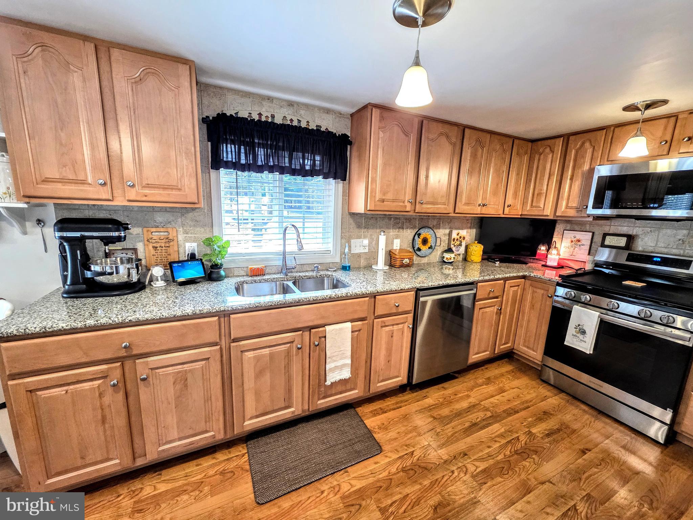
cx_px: 346
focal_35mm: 13
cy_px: 260
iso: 200
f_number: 1.9
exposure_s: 1/120
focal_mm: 2.2
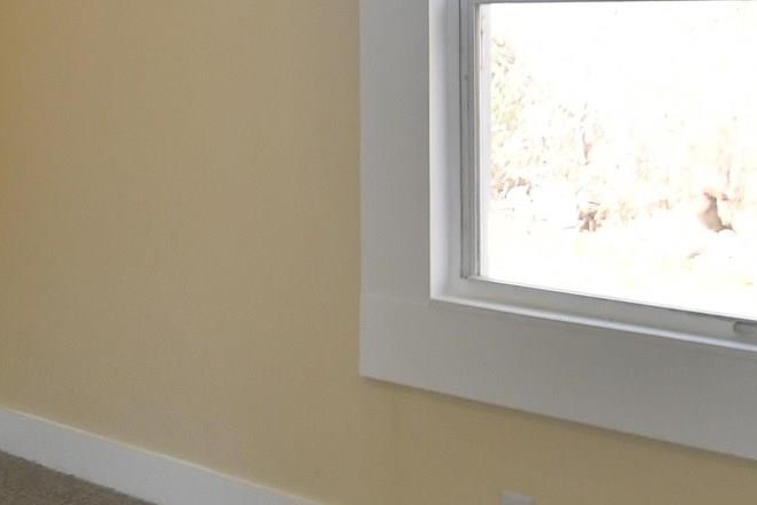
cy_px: -20
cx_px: -102
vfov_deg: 18.9
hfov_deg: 26.3
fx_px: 1472
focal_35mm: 70
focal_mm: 10
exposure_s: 1/125
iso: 280
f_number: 3.5
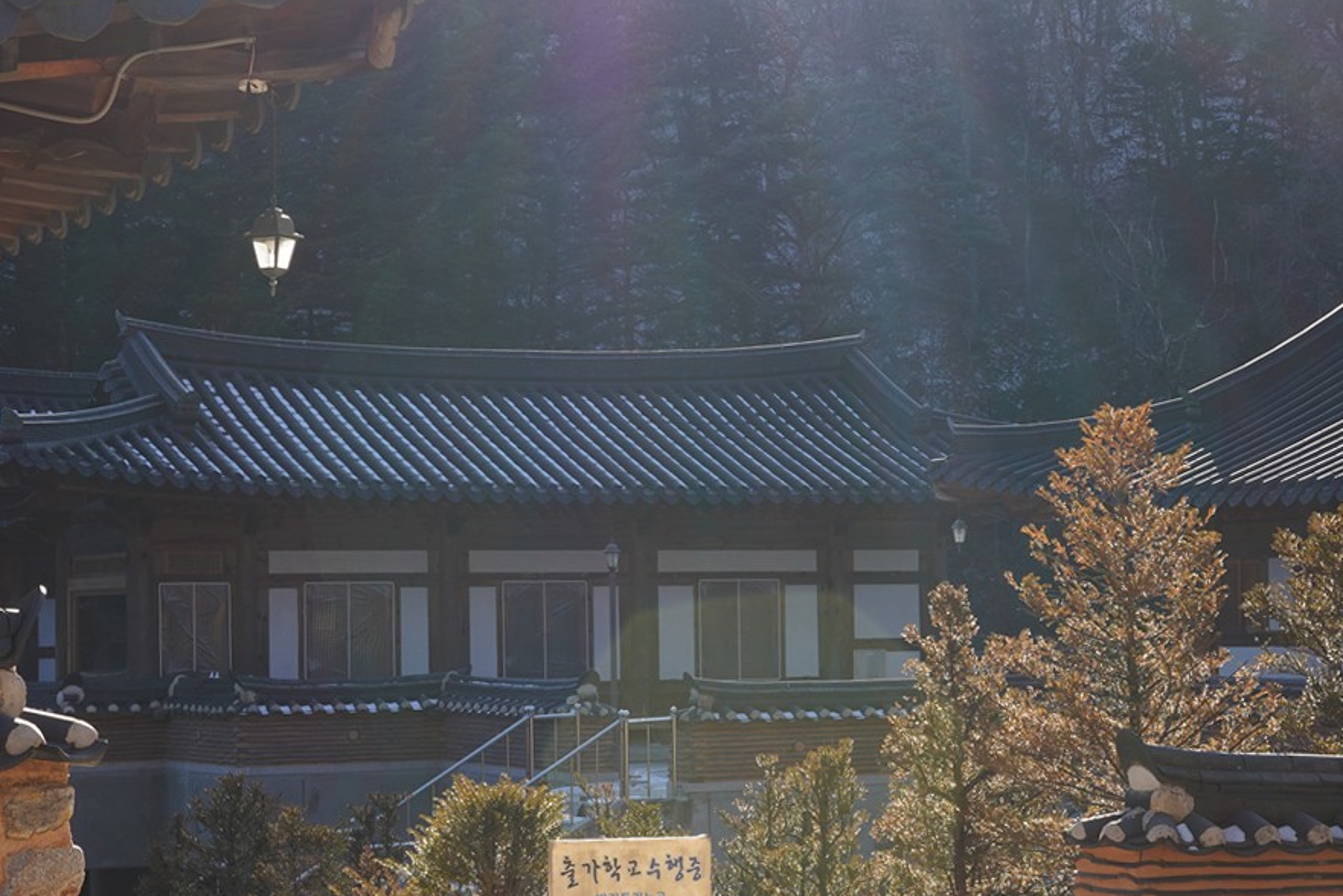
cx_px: 729
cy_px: 445
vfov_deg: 16.3
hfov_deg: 24.2
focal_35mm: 84
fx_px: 3135
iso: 200
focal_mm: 37
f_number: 13
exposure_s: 1/100
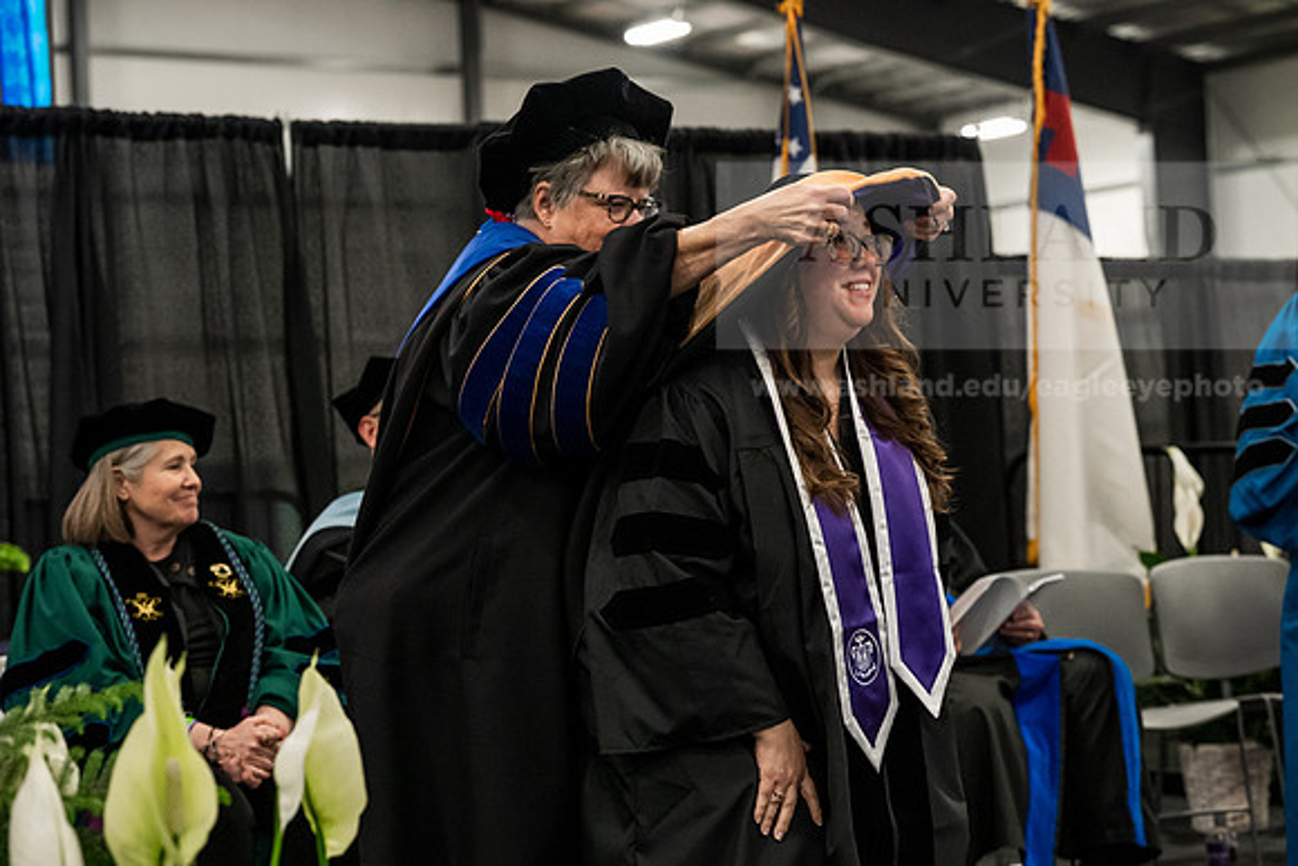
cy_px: 433
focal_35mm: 77
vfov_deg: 17.7
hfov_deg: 26.3
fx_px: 2777
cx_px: 649
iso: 6400
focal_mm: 77
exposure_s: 1/250
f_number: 5
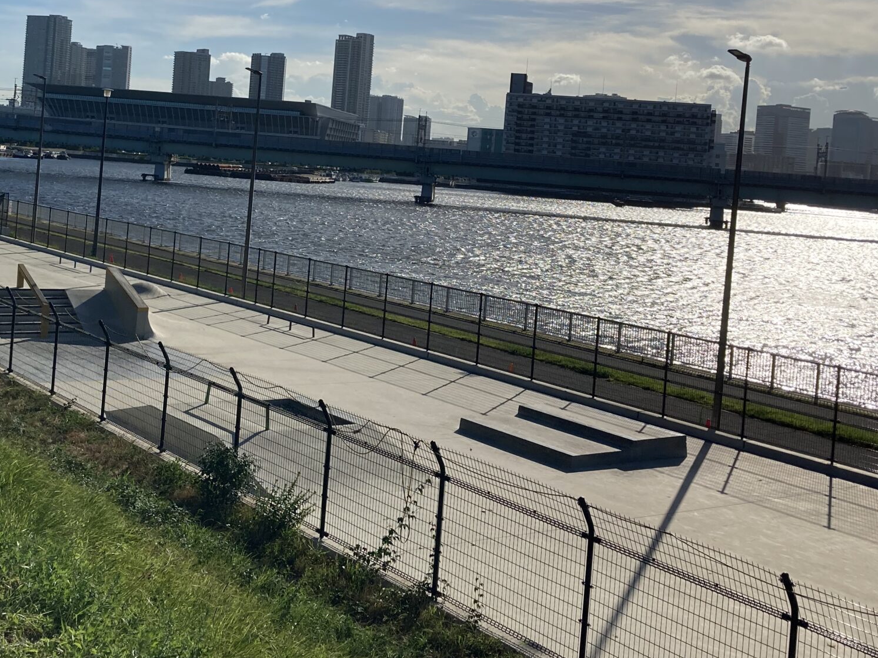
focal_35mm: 48
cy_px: 174
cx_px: 367
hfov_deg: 39.5
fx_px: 1218
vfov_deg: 29.8
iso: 25
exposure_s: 1/8130
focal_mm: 3.99
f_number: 1.8
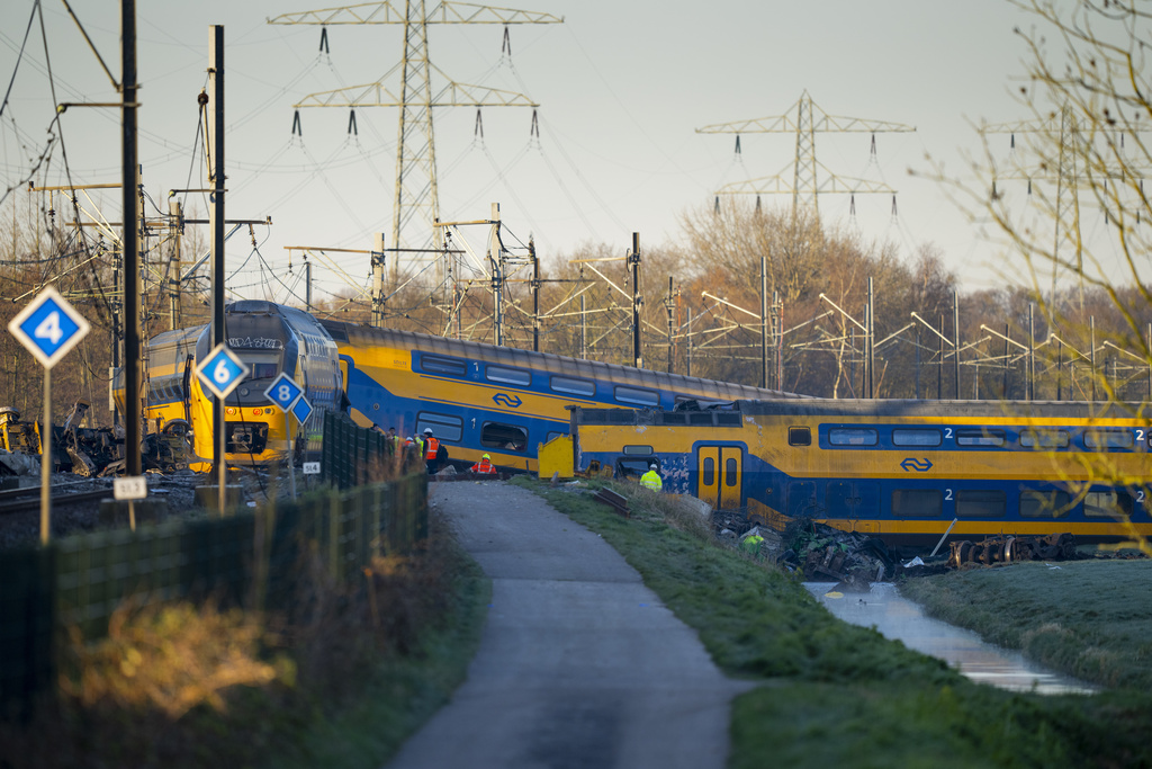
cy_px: 384
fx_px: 12801
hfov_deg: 5.2
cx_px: 576
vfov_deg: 3.4
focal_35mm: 400
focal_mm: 400
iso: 200
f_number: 2.8
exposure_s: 1/1000
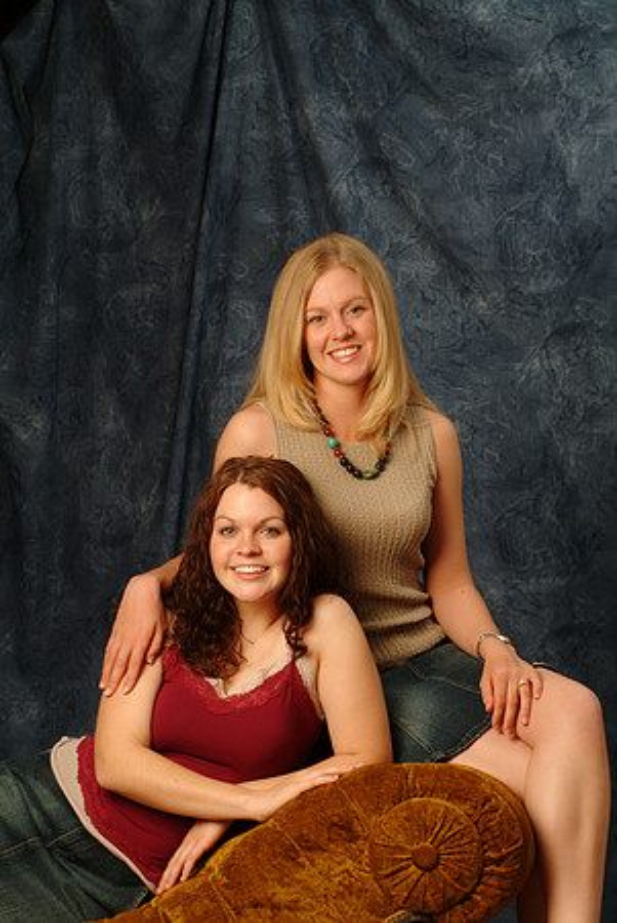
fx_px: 3039
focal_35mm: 118
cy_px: 462
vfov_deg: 17.3
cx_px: 308
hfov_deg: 11.6
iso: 400
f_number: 13
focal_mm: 79
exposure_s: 1/125
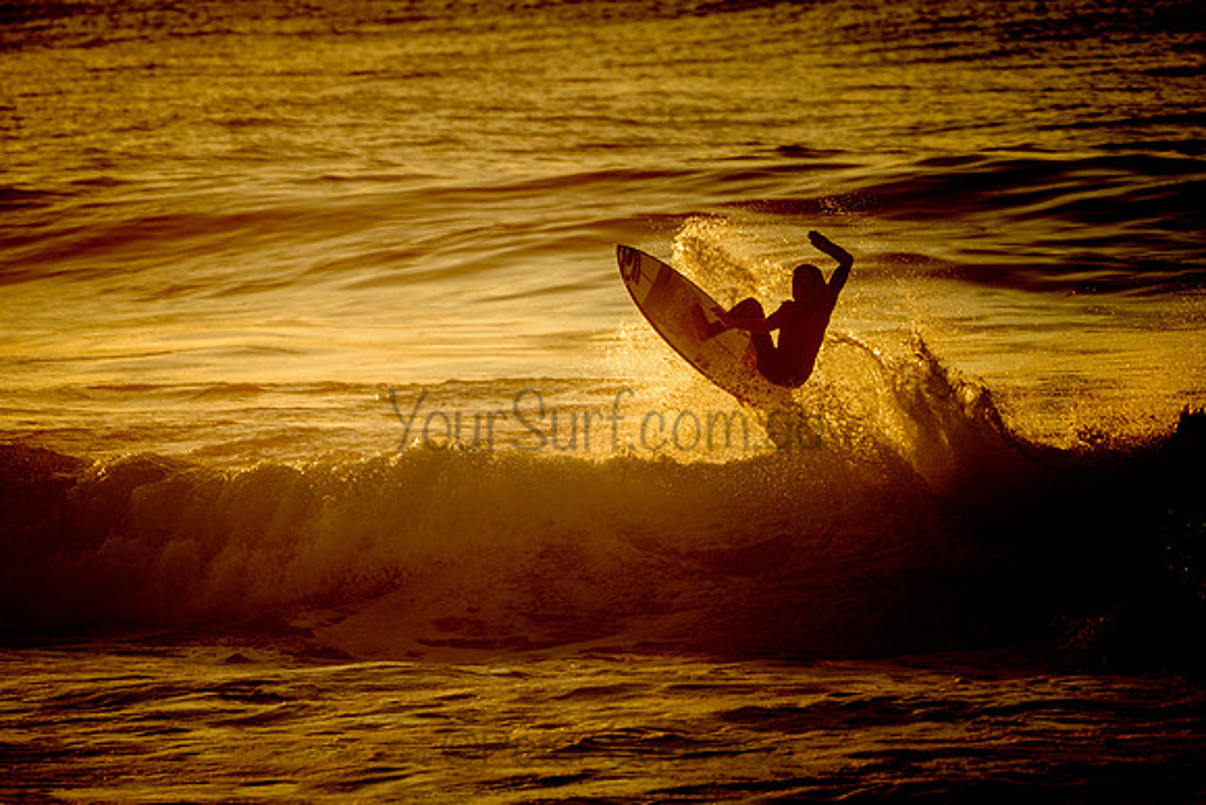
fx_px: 20533
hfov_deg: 3.4
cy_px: 416
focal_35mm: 613
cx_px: 707
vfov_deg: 2.2
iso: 320
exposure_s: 1/2000
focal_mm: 500
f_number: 5.6
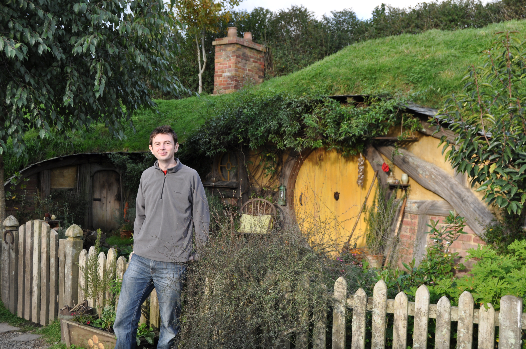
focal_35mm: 39
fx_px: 569
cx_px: 263
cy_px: 174
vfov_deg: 34.1
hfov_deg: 49.6
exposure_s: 1/160
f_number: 6.3
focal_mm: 26
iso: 200
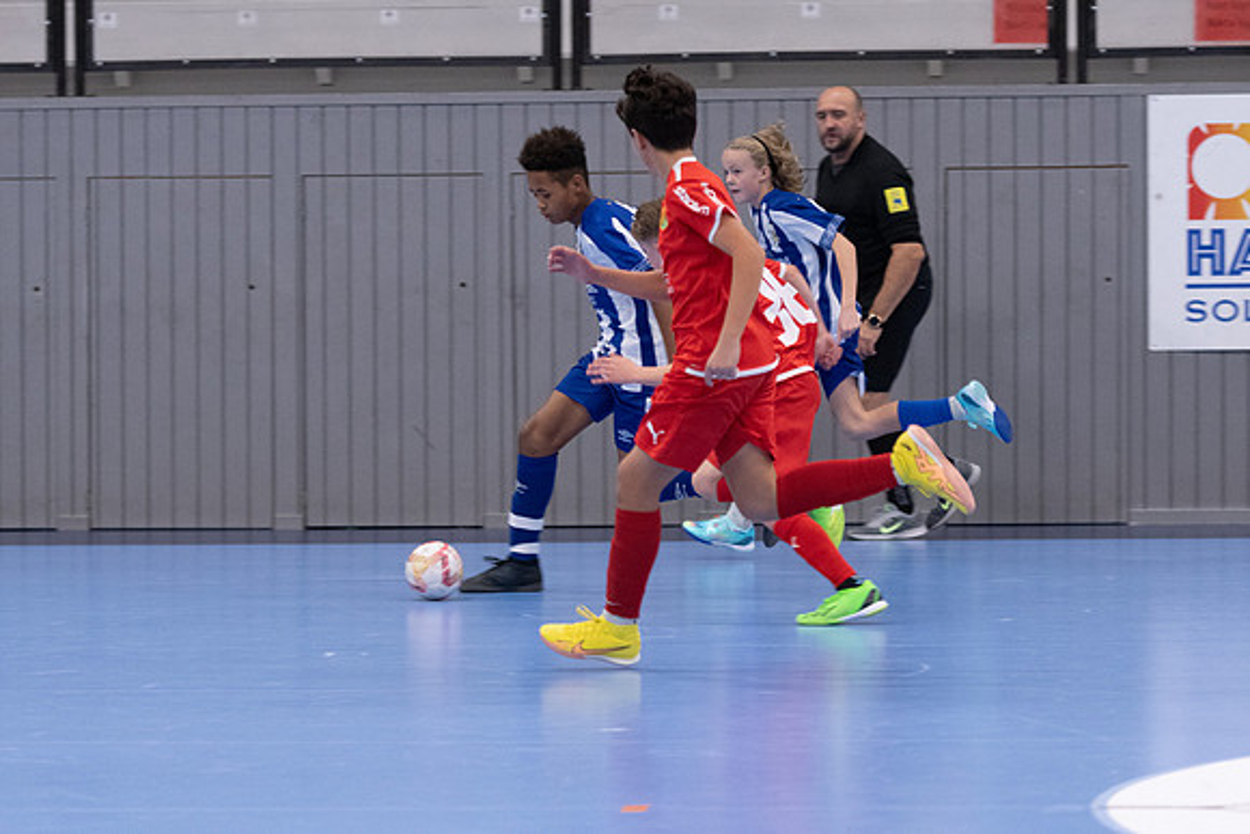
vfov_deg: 8.7
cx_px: 625
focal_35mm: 158
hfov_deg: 13.0
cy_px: 417
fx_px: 5470
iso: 2800
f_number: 3.2
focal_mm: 105
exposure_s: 1/400
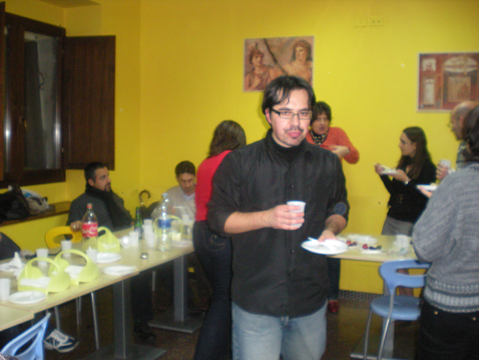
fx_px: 526
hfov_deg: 49.0
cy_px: 180
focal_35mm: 38
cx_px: 240
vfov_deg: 37.7
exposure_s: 1/60
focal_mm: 6.3
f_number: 3.1
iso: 389
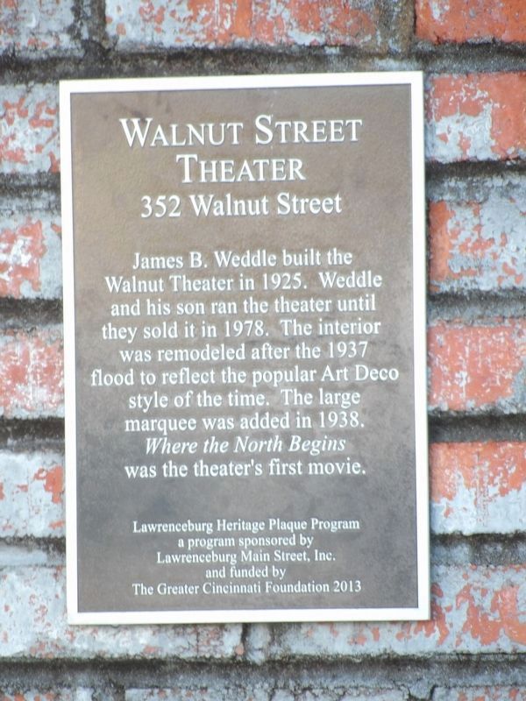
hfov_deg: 2.1
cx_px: 263
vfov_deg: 2.8
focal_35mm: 719
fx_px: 14567
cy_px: 350
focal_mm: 128.9
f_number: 4.4
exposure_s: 1/50
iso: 203
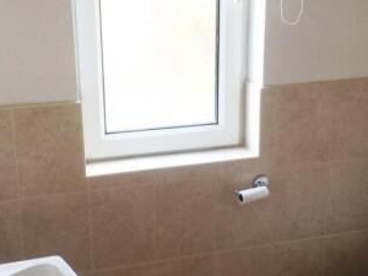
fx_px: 723
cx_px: 177
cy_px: 165
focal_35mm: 68
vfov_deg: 21.6
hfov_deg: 28.6
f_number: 2.4
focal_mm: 4.28
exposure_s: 1/50
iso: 50
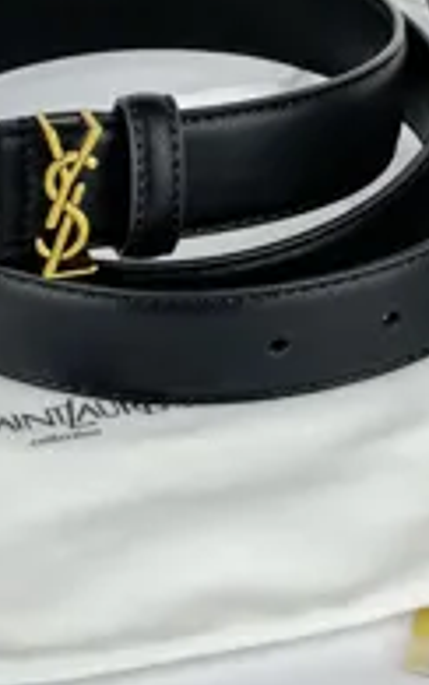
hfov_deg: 10.5
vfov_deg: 16.6
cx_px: 222
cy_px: 130
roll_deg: -0.3
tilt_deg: -30.8
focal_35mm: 125
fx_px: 2337
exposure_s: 1/100
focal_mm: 6.76
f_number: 1.78
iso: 64
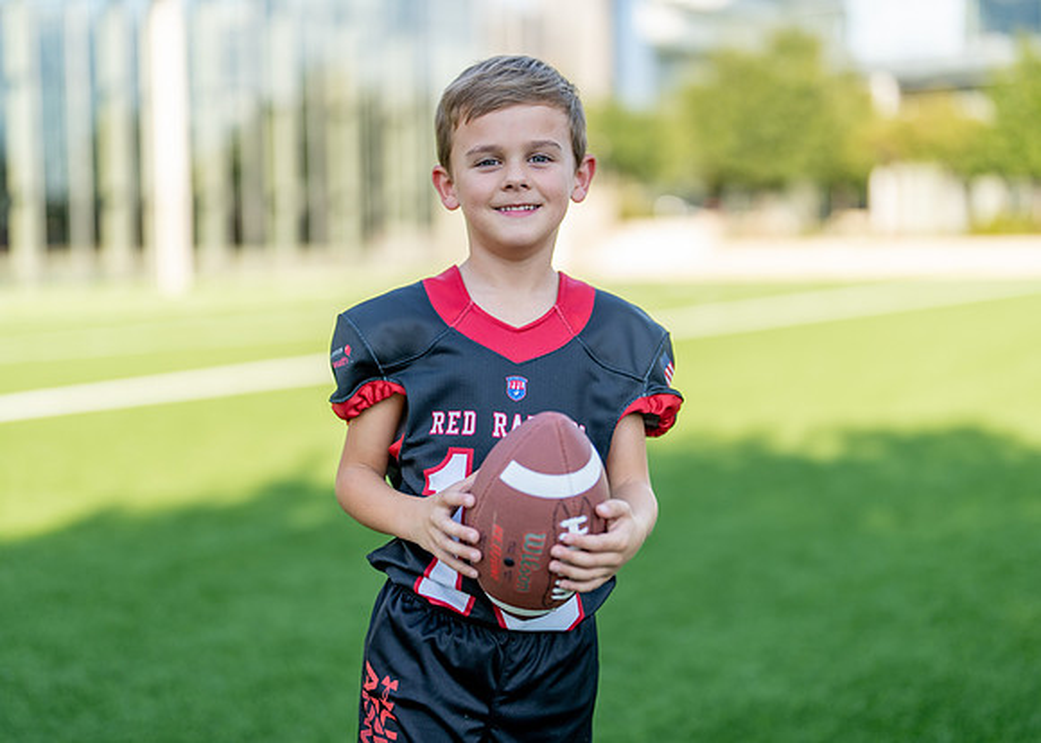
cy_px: 337
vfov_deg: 24.7
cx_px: 515
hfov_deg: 34.1
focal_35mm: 57
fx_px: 1696
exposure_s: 1/2000
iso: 100
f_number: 1.2
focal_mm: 50
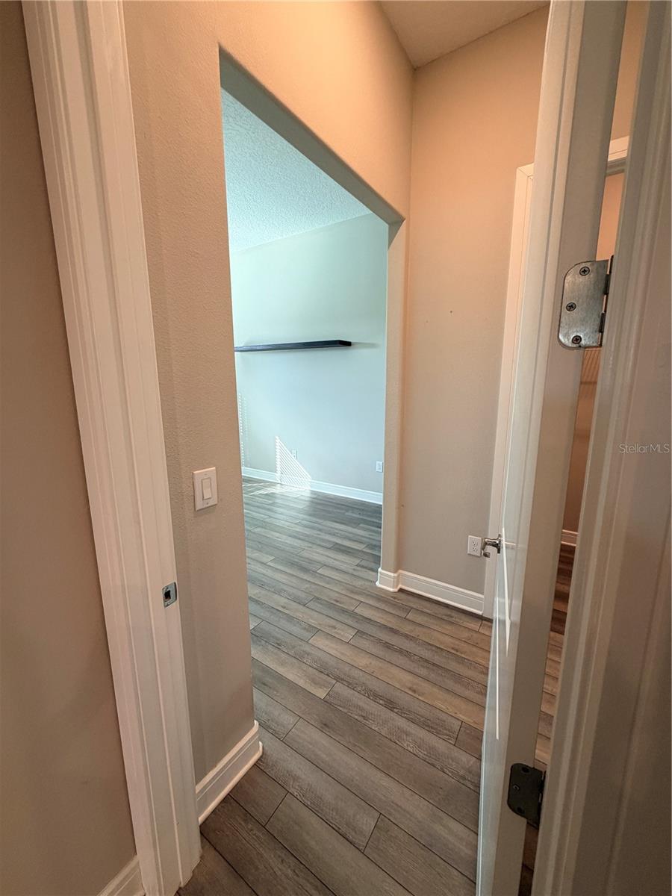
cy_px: 448
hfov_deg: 85.7
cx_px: 336
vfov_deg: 102.1
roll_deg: -0.9
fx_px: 362
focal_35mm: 14
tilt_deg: -9.4
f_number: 2.2
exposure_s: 1/60
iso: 160
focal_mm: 2.22
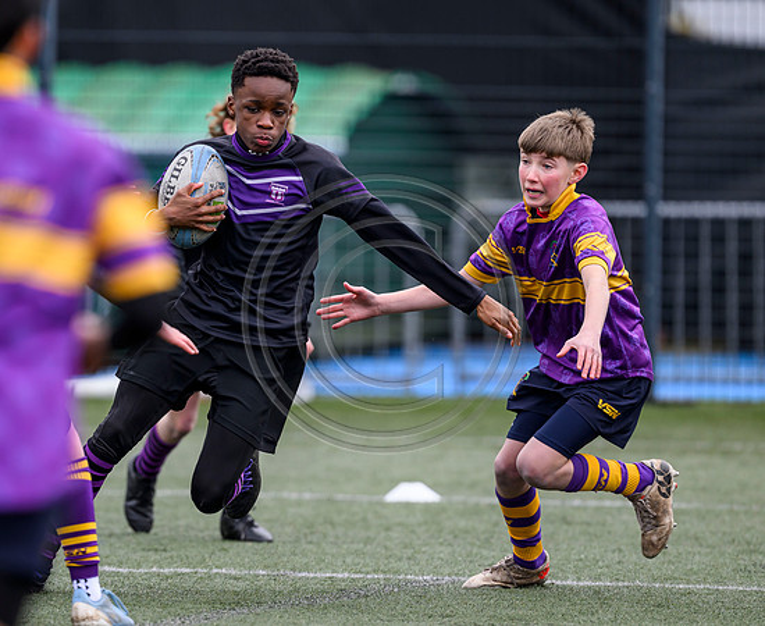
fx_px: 11728
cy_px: 327
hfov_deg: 3.7
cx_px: 274
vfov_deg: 3.1
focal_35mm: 513
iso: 500
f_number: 3.5
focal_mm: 400
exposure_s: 1/1600
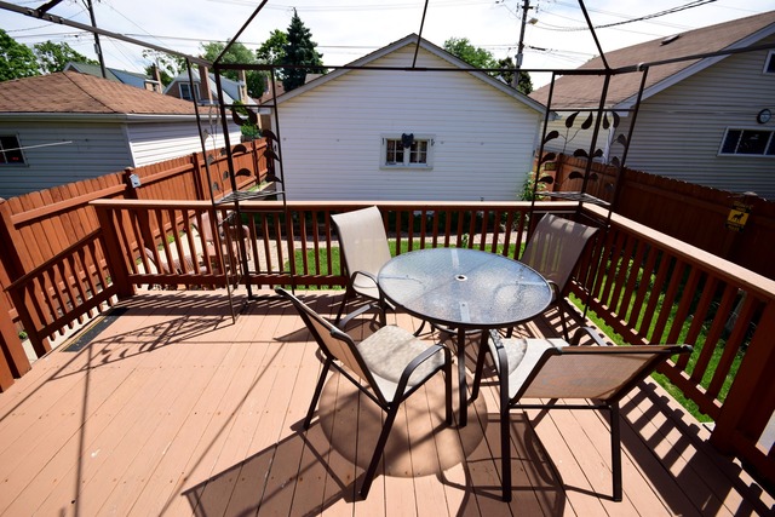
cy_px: 258
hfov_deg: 95.0
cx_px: 388
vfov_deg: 72.1
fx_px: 355
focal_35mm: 16
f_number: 8
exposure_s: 1/250
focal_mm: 11
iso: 125
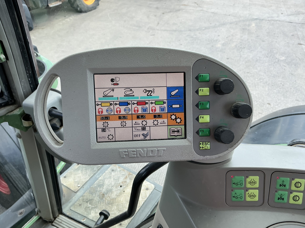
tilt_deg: -38.8
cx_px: 152
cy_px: 114
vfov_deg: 49.7
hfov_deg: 63.4
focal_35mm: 28
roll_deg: -1.1
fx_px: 247
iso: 20
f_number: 1.8
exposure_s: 1/197
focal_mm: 3
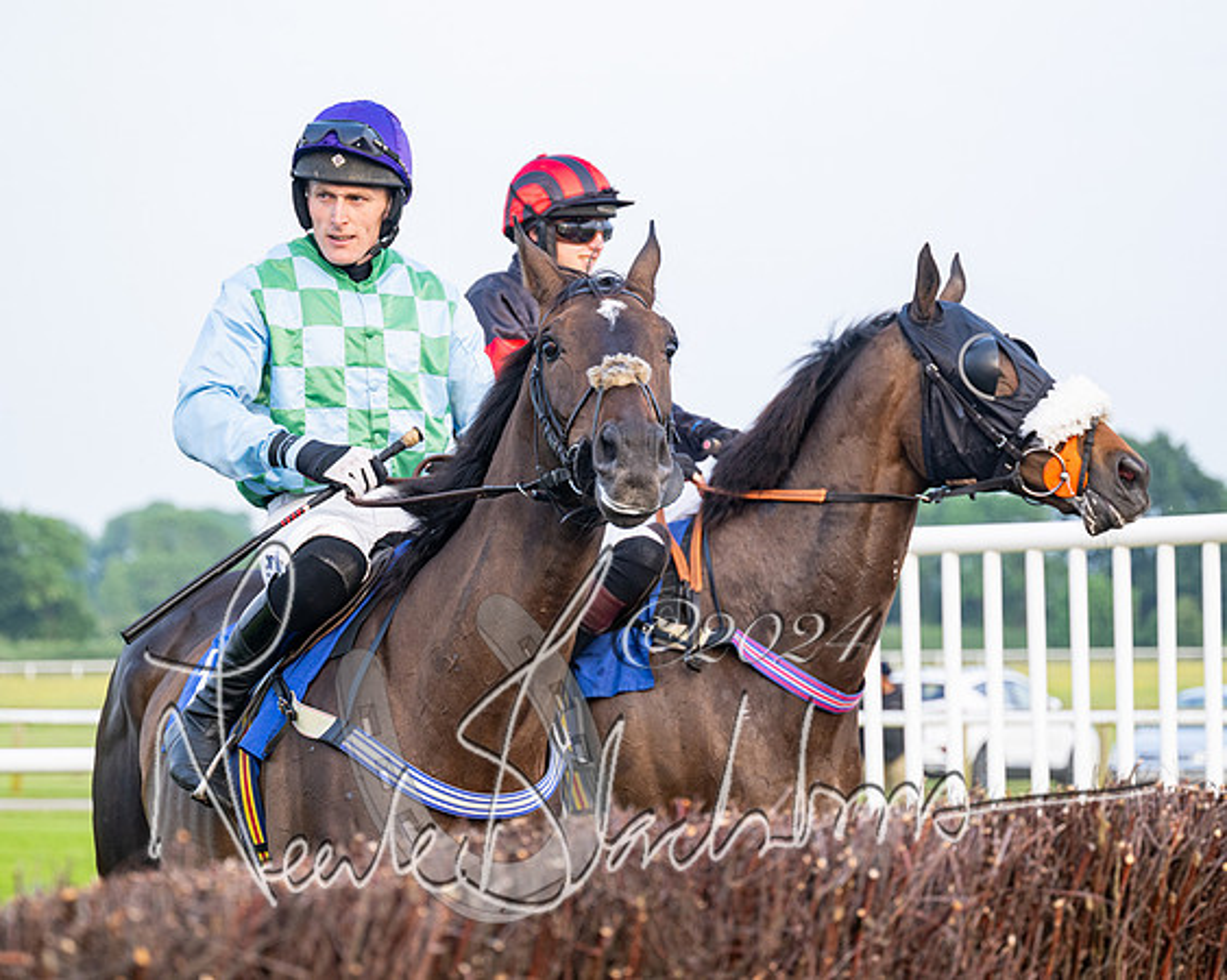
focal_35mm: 112
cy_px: 488
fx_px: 4075
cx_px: 638
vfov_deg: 13.7
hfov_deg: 17.1
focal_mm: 98
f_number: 4
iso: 400
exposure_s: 1/500
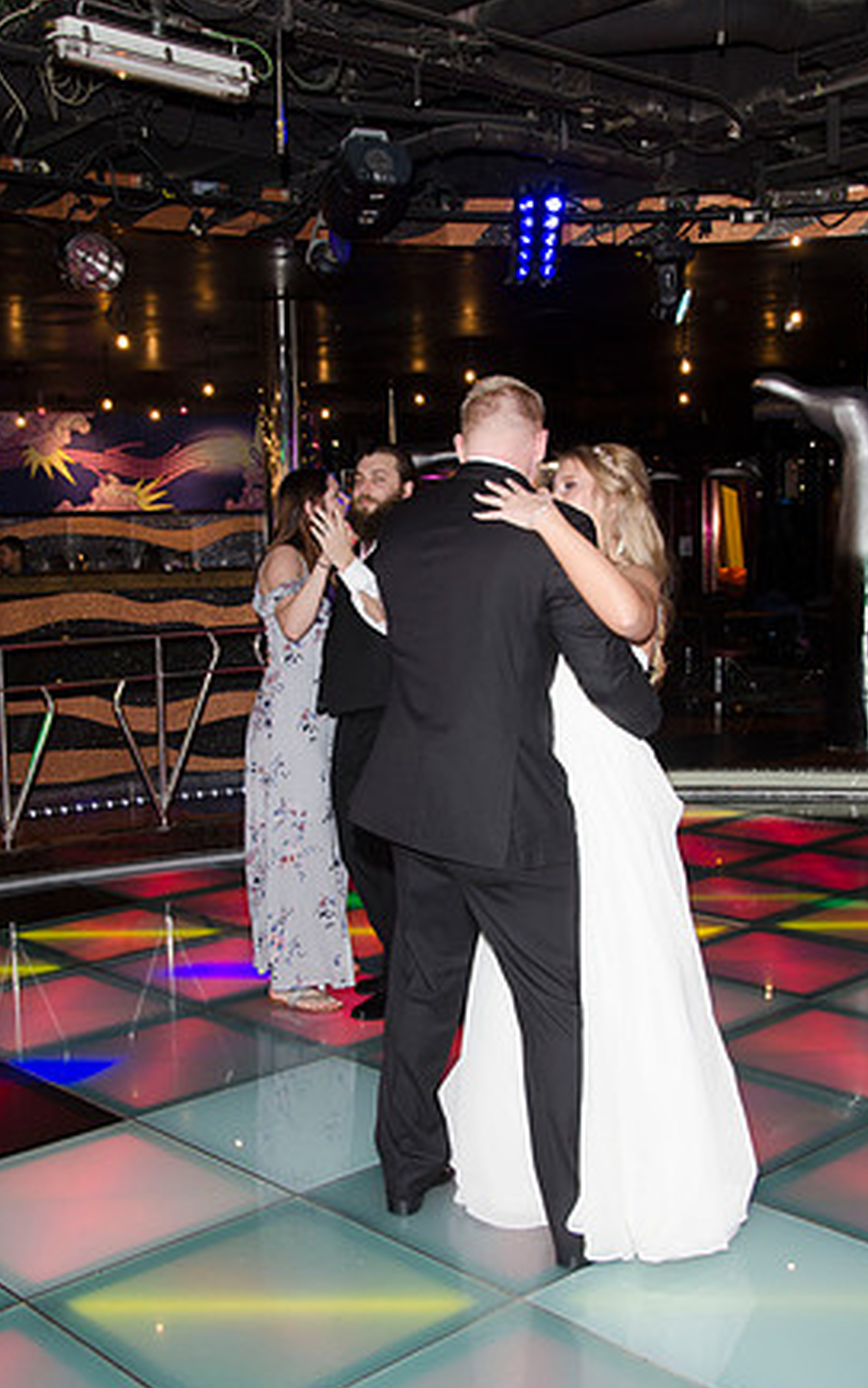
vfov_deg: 48.2
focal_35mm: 41
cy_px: 686
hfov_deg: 31.3
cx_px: 408
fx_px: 1551
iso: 400
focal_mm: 26
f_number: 5.6
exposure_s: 1/60
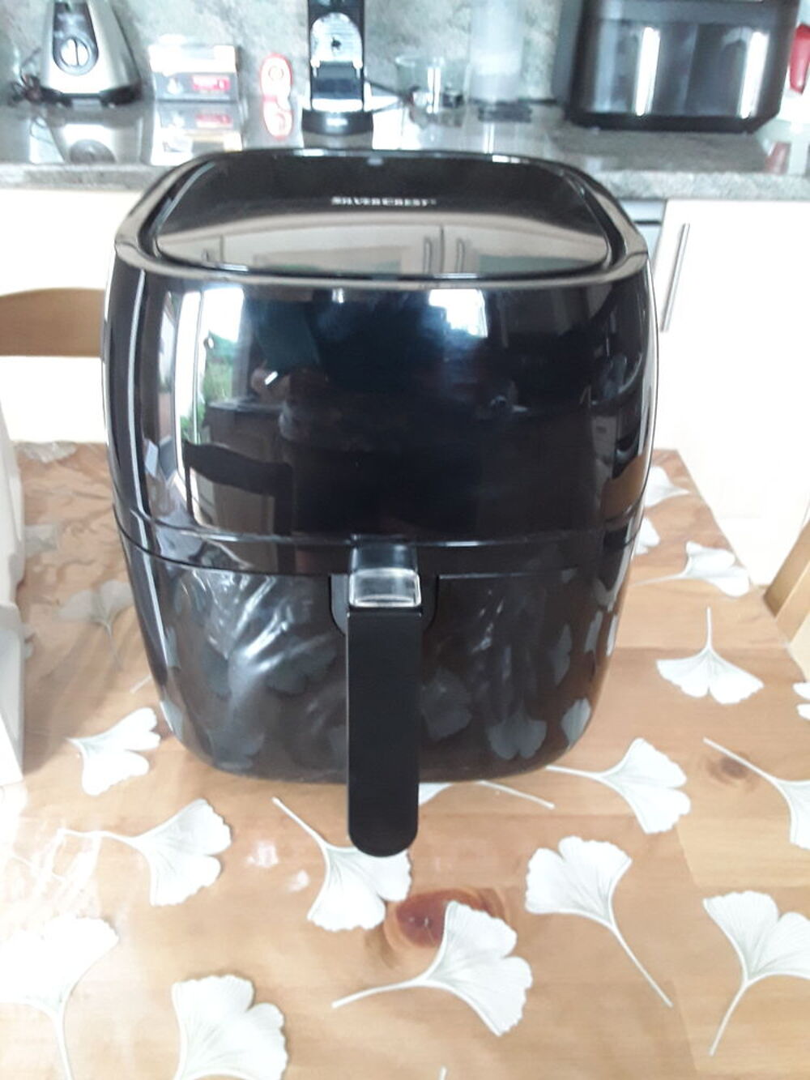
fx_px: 842
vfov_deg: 65.3
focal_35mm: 27
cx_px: 405
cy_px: 540
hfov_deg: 51.4
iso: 200
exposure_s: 1/17
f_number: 1.9
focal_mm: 2.91
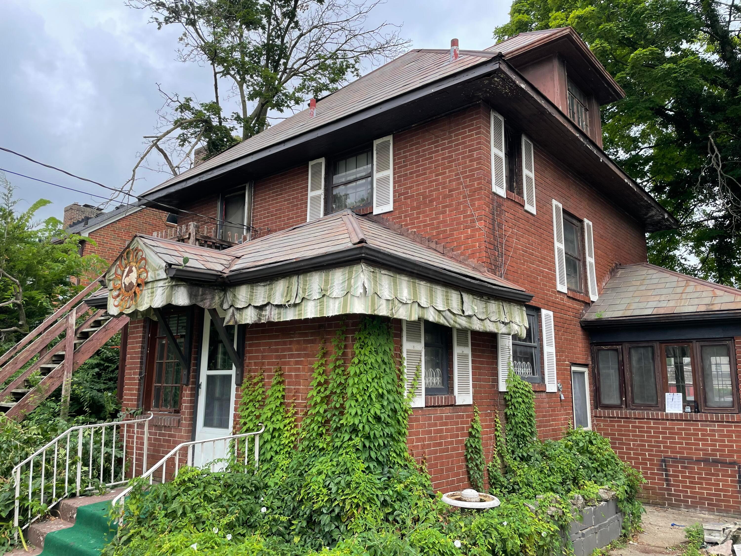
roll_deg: -0.2
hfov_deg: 67.3
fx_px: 557
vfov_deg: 53.1
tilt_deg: +11.5
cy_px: 278
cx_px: 370
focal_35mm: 26
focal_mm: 4.2
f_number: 1.6
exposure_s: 1/1082
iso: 32
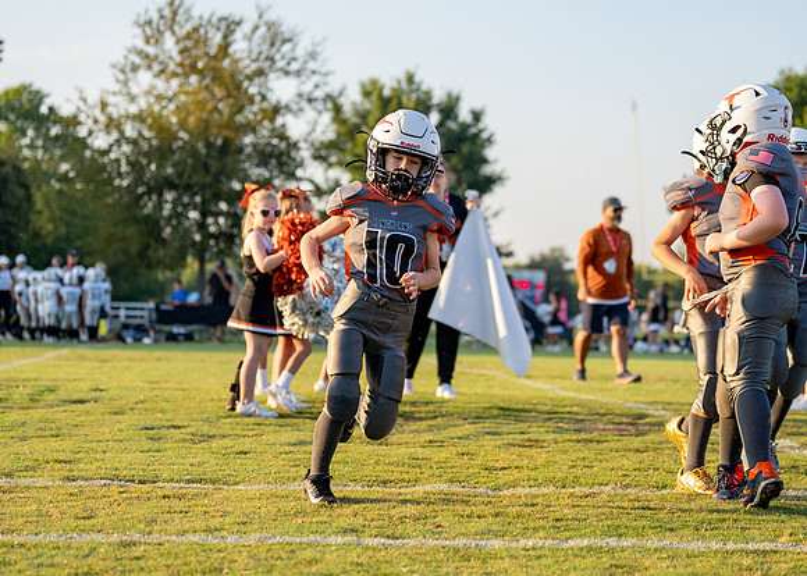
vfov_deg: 15.9
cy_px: 251
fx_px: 2066
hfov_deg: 22.1
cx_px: 446
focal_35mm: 90
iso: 500
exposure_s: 1/2500
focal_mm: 70
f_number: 2.8
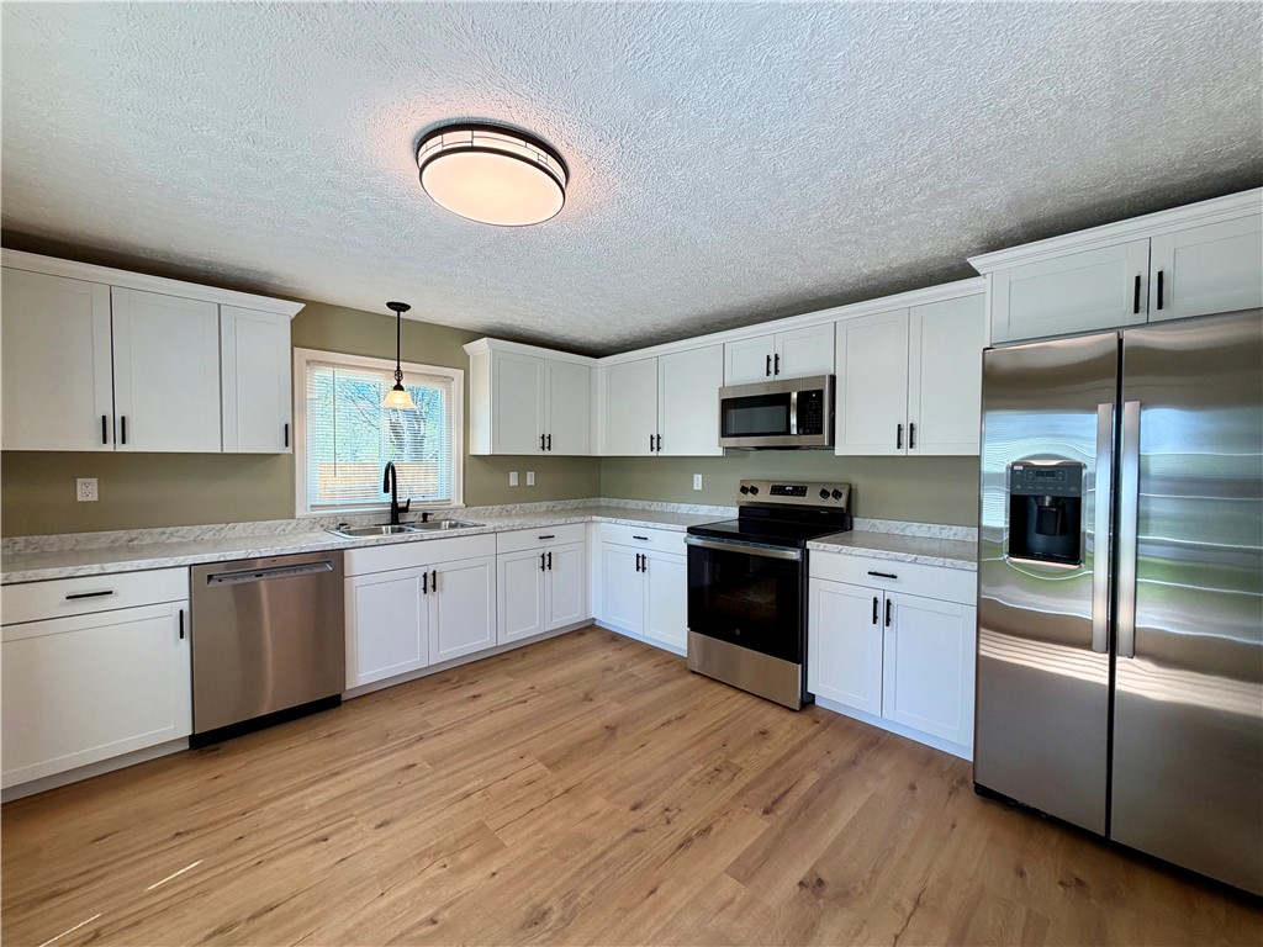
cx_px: 632
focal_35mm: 14
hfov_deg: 102.1
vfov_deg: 85.7
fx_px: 511
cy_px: 474
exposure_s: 1/120
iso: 100
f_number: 2.2
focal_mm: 2.22
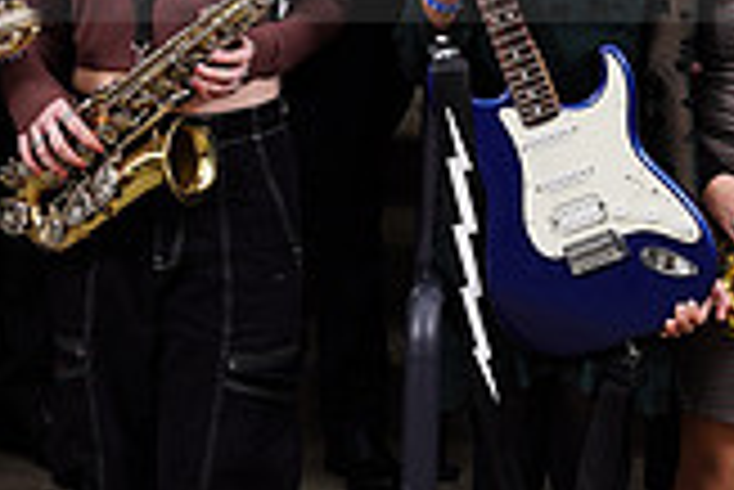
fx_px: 2837
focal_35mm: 139
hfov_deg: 14.7
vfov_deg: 9.7
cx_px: 437
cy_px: -110
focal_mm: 39
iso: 100
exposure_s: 1/200
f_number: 8
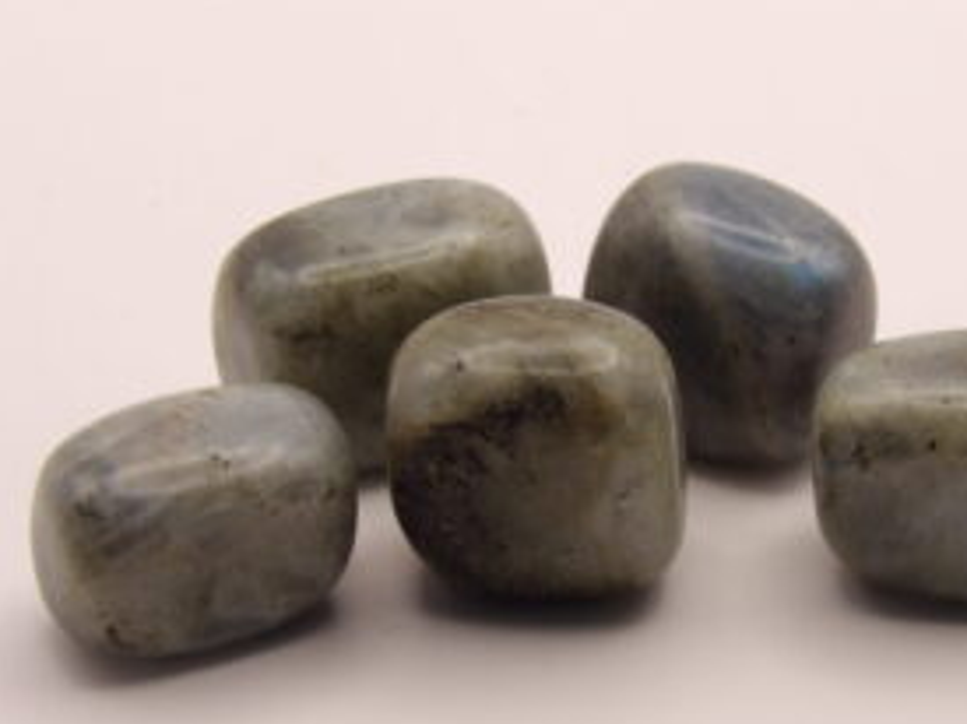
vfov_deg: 7.1
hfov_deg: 9.5
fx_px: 5808
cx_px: 570
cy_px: 397
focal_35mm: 208
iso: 200
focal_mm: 25.6
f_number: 4.3
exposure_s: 1/52
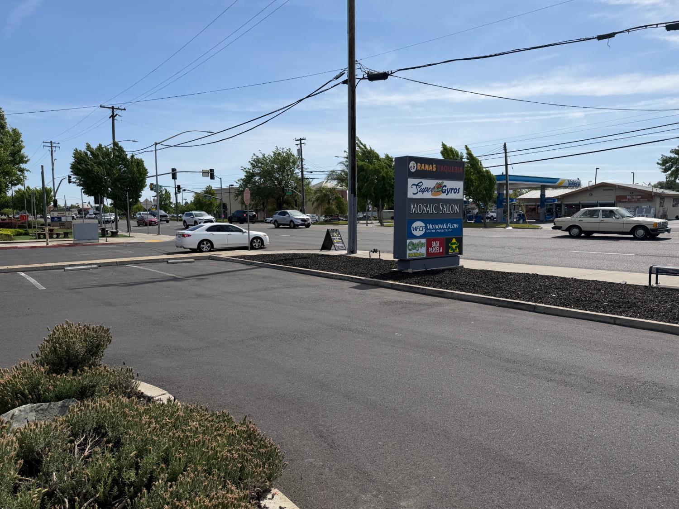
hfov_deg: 71.6
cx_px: 340
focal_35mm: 24
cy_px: 254
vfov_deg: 56.8
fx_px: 471
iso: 80
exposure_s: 1/7353
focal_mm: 6.76
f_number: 1.78
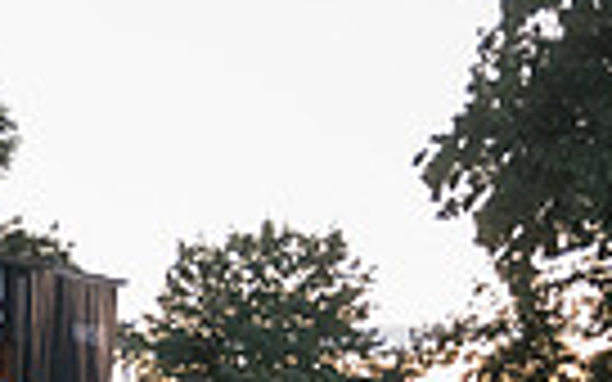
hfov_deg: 15.0
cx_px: -378
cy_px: 551
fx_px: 2102
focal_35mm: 126
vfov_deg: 10.1
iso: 4000
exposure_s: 1/160
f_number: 2.8
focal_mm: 29
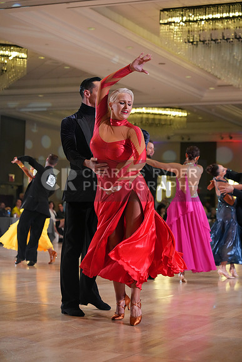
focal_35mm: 77
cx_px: 121
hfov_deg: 17.7
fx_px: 776
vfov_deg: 26.3
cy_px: 181
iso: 4000
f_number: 4
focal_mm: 77
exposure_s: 1/500
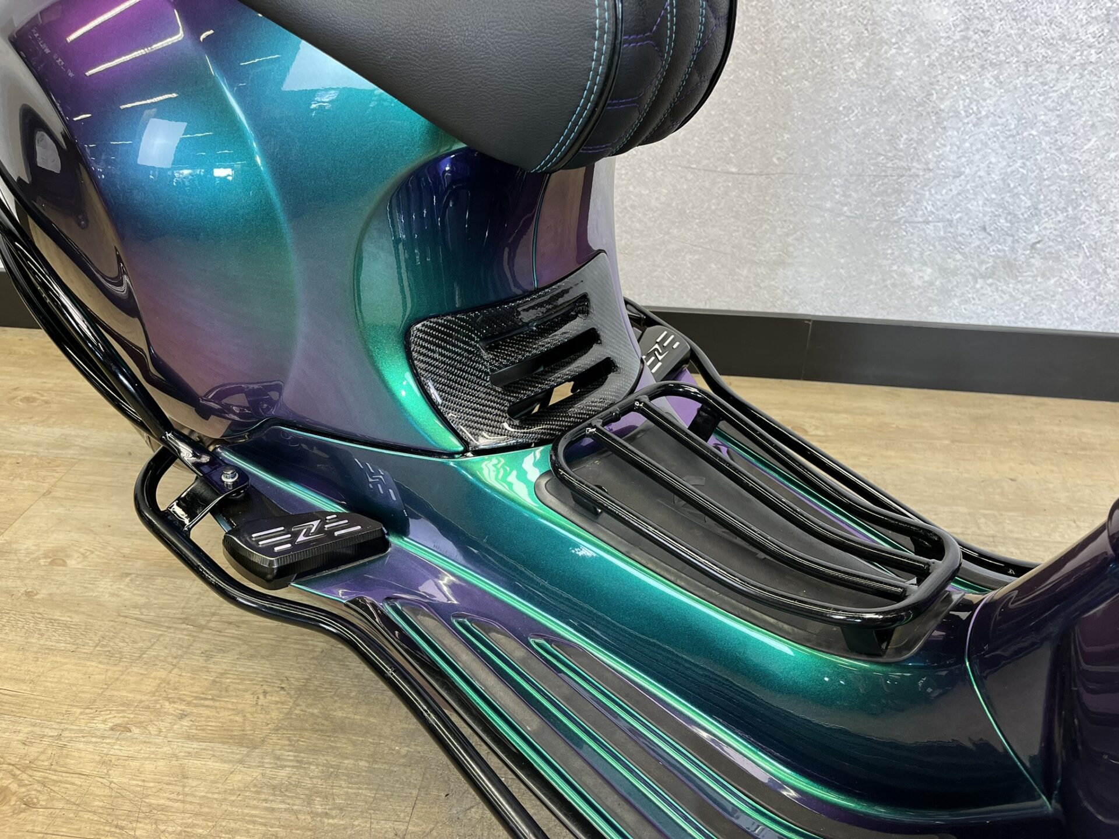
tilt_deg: -32.8
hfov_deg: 67.3
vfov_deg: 53.1
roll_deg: +0.0
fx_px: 840
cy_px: 420
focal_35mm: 26
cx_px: 560
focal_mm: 5.1
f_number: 1.6
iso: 100
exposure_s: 1/100
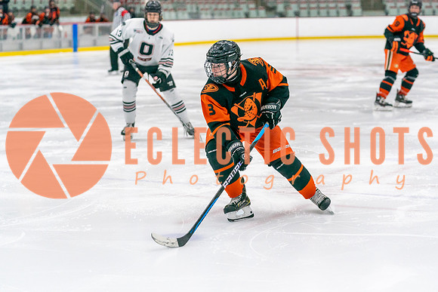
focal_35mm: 95
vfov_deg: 14.4
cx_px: 251
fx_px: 1159
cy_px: 153
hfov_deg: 21.4
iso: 3200
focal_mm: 83
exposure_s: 1/1250
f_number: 2.8
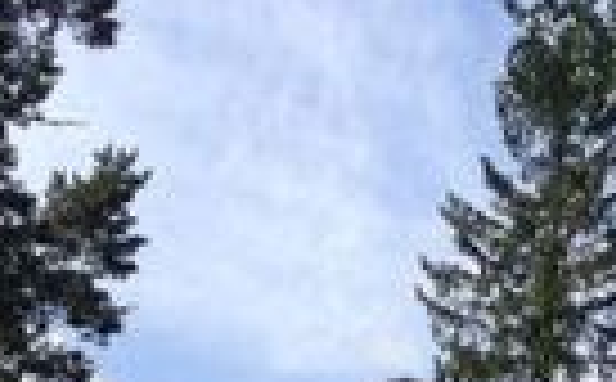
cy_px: 957
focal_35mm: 163
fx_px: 2731
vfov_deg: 7.4
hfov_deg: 12.8
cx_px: 553
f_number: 2.4
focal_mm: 4.28
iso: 50
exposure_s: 1/2123
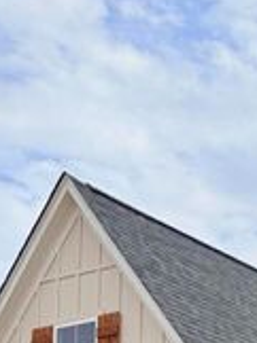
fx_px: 983
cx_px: 442
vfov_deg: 17.3
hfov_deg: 13.6
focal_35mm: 99
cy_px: 560
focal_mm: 6.76
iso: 80
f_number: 1.78
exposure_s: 1/11905
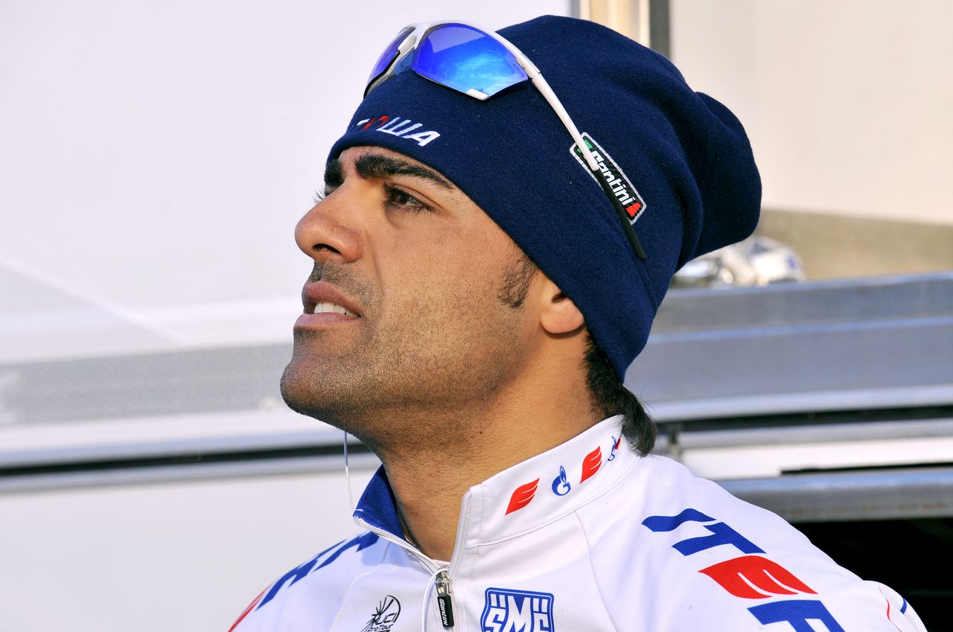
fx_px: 5286
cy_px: 316
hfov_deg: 10.3
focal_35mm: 200
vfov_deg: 6.8
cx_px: 476
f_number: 9
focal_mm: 200
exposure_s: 1/400
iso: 500
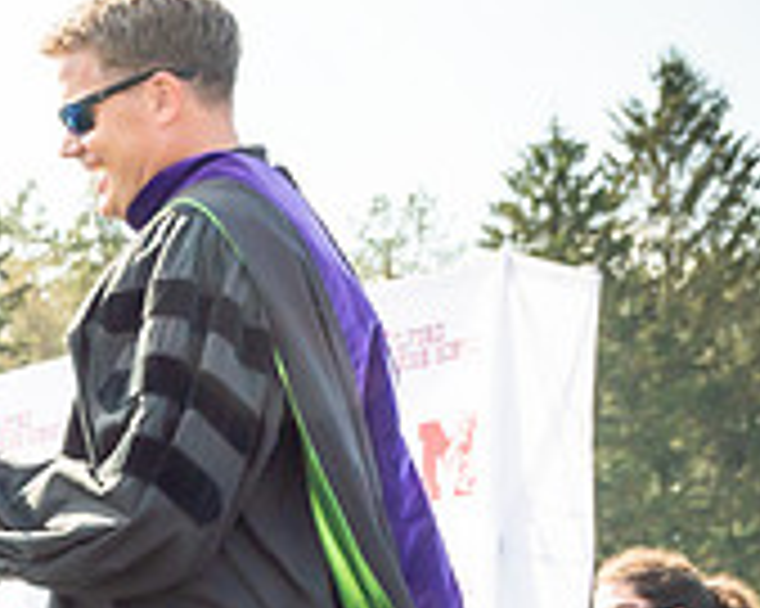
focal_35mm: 163
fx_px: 3664
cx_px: -295
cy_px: 775
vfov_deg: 9.3
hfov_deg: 11.5
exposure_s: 1/500
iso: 200
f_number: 7.1
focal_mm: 29
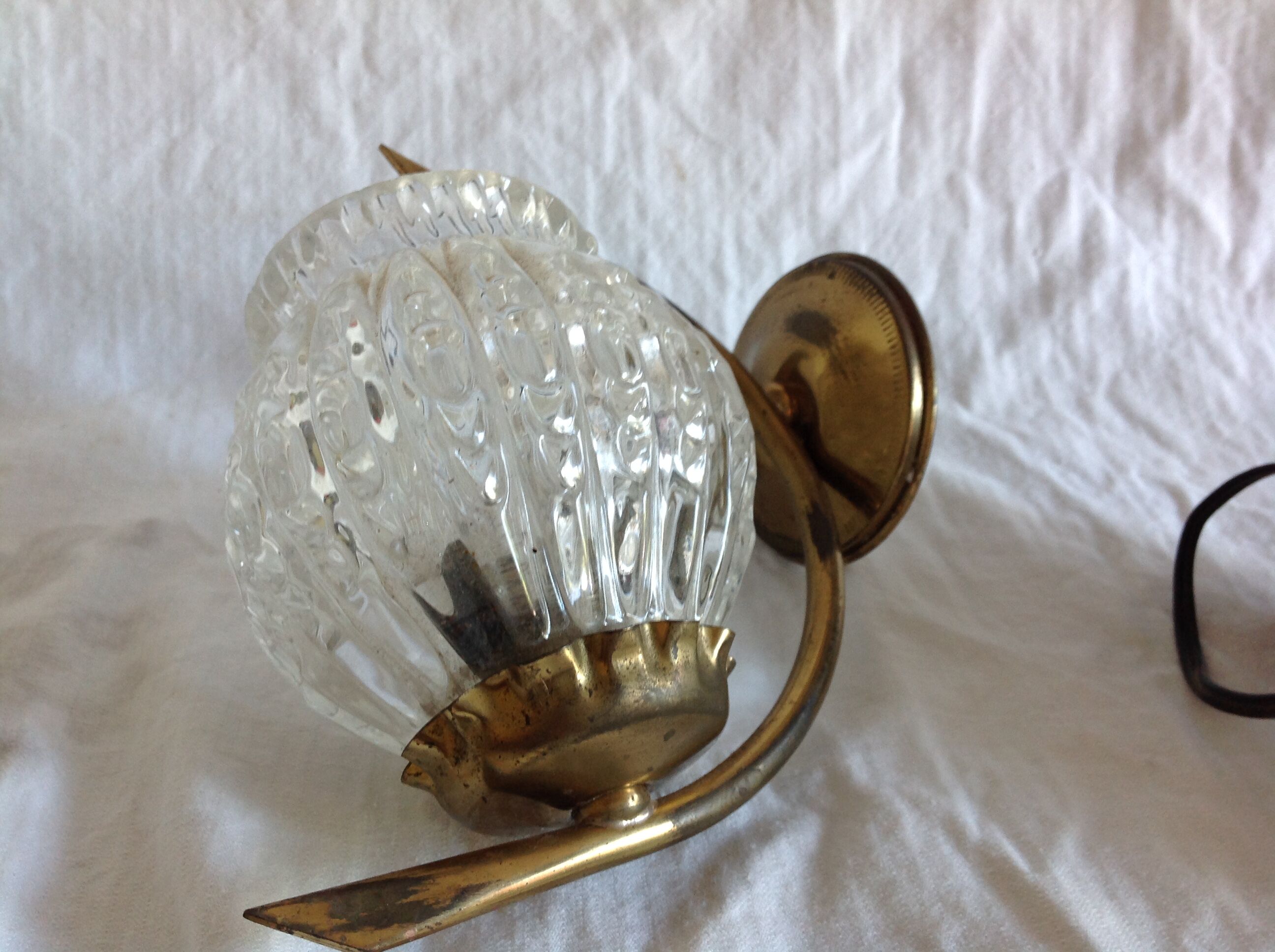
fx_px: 1287
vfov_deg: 40.6
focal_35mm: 35
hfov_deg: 52.7
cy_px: 476
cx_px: 638
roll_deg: -2.2
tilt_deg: -27.9
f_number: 2.4
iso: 64
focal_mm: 4.28
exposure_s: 1/15
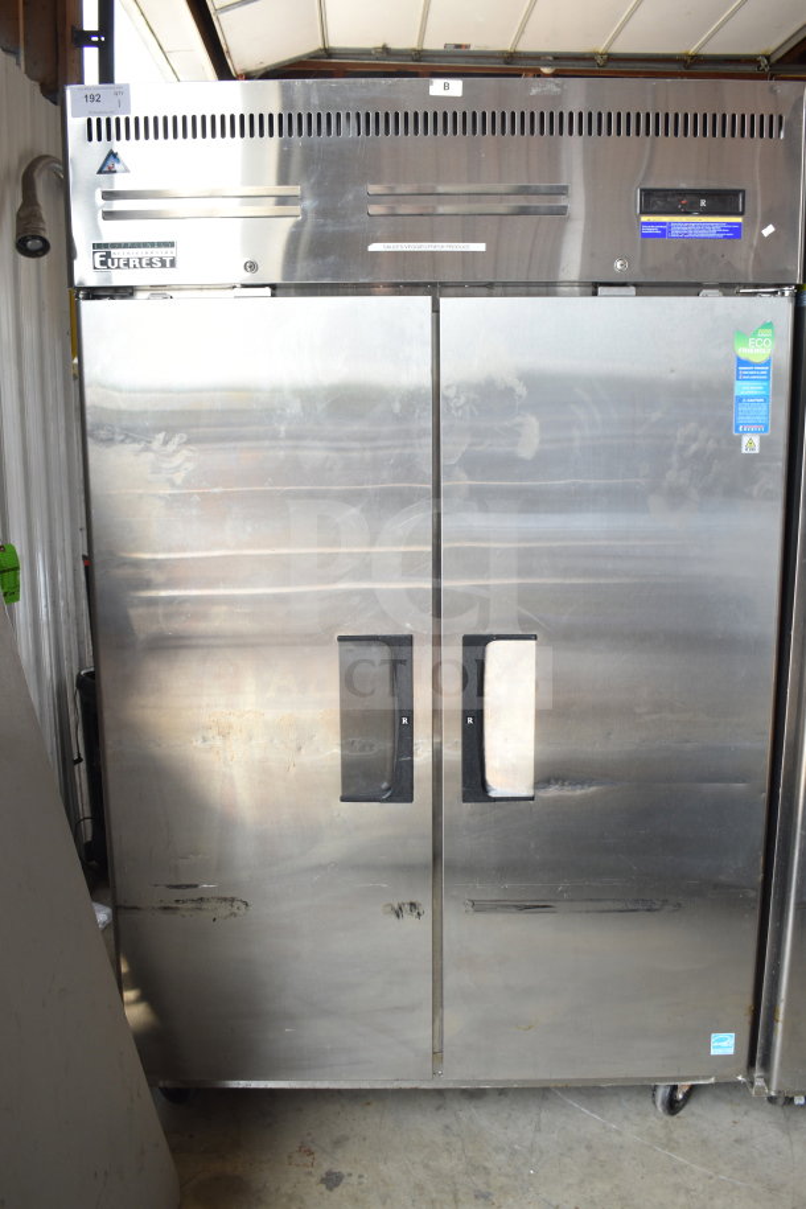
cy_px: 604
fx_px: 1007
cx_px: 403
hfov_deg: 43.6
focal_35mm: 30
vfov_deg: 61.9
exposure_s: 1/100
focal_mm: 20
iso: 200
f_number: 5
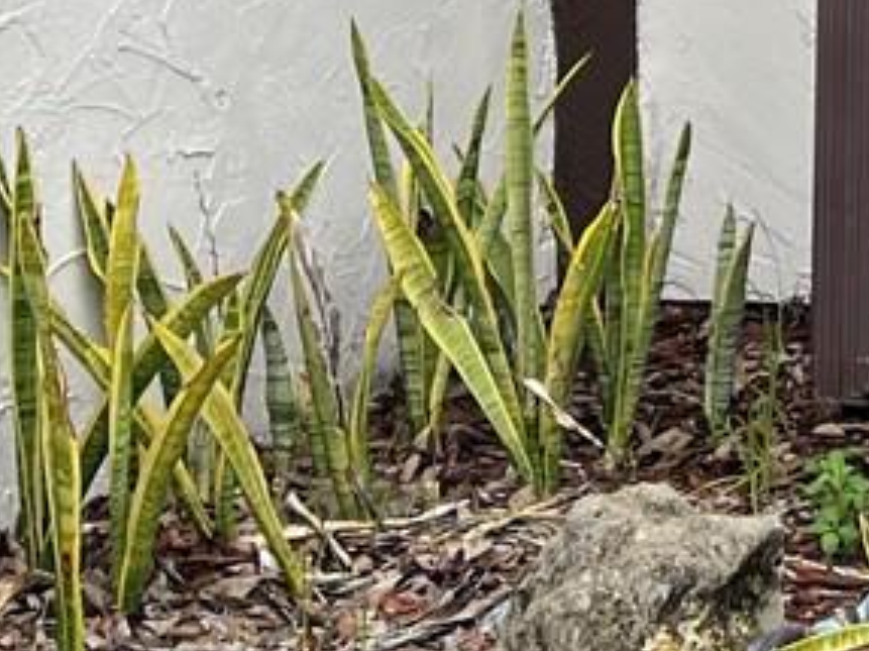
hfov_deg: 11.7
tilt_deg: -0.8
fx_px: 3639
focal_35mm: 145
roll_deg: +0.6
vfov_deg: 9.6
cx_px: 1911
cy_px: -572
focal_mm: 5.1
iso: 50
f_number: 1.6
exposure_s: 1/732
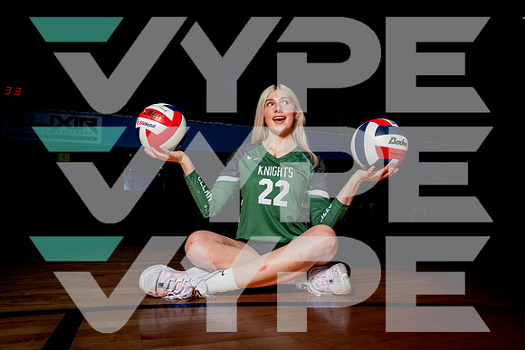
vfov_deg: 52.3
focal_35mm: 24
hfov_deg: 72.7
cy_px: 175
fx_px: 357
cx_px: 262
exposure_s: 1/200
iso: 250
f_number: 5.6
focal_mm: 24
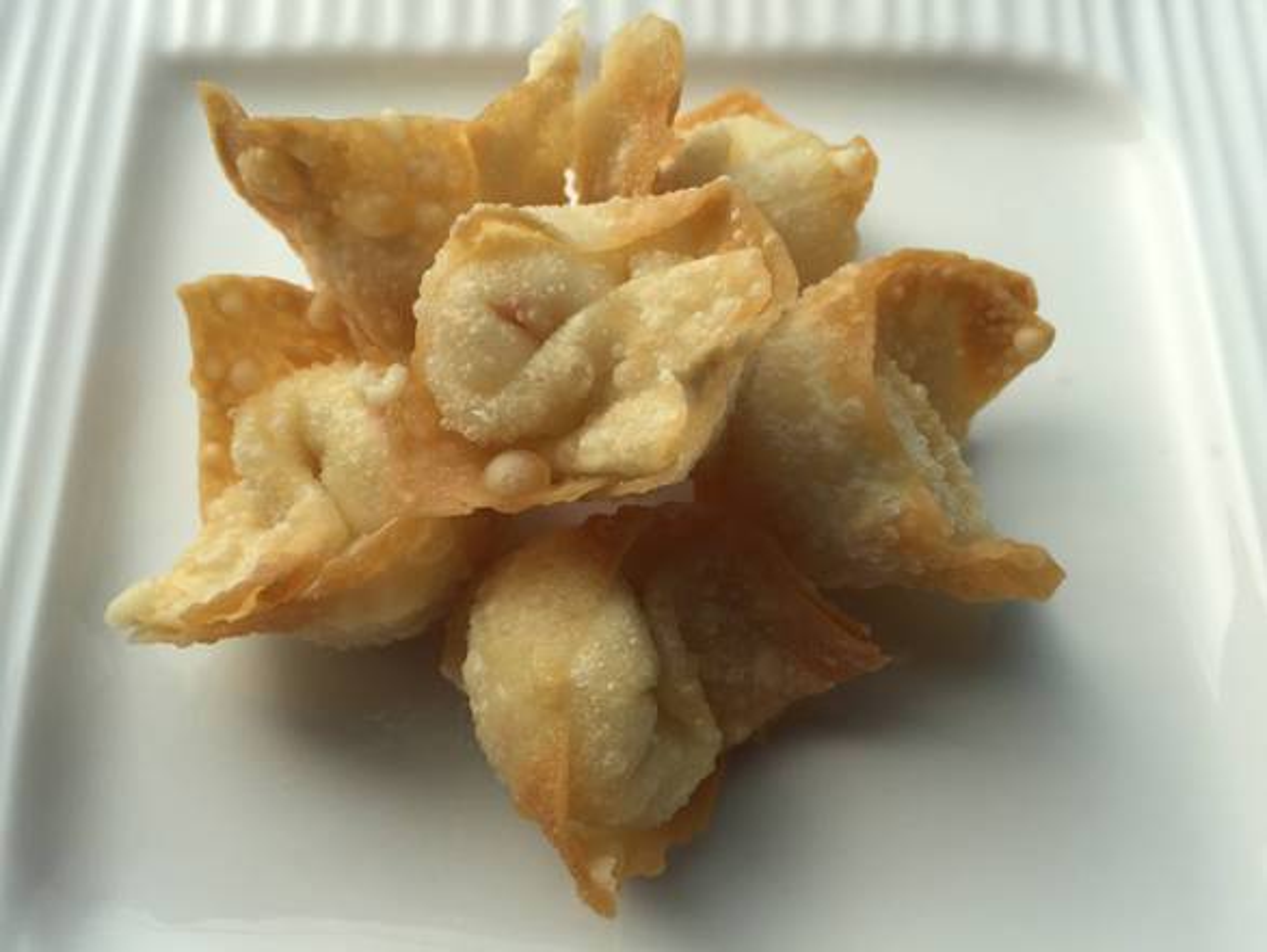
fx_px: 1062
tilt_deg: -68.7
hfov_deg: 61.6
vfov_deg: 48.3
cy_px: 476
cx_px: 634
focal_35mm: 29
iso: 32
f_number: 2.2
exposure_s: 1/1799
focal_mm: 4.15
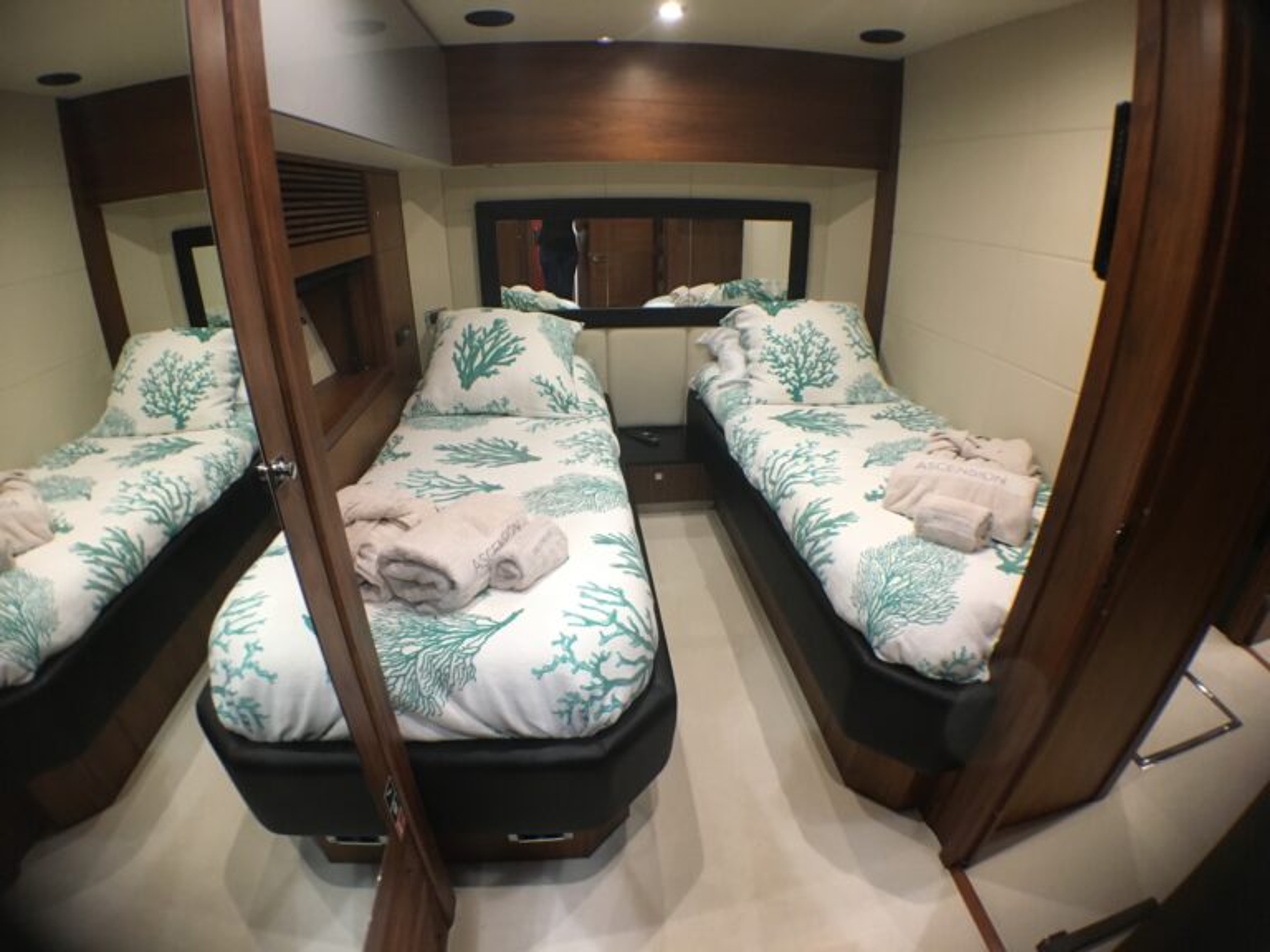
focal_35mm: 29
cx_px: 635
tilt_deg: -23.2
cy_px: 476
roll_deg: +2.3
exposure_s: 1/33
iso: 200
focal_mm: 4.15
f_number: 2.2
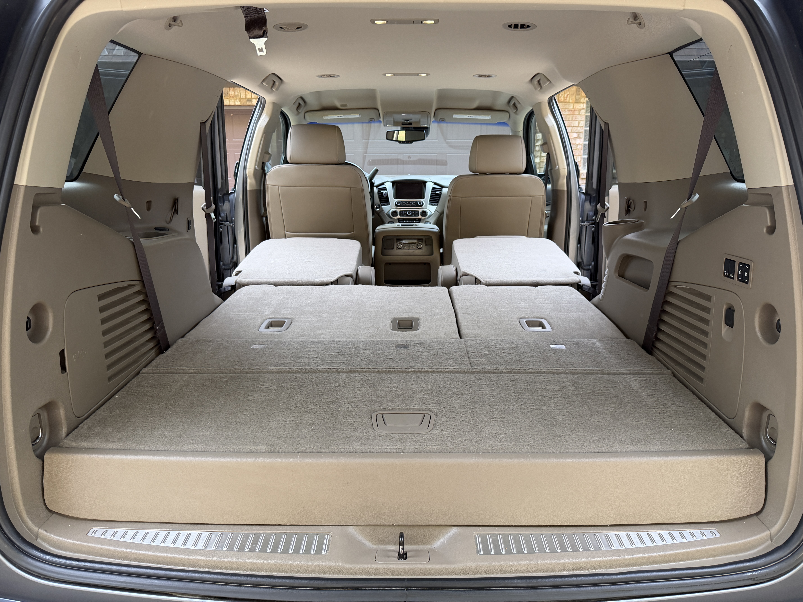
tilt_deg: -13.3
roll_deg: -1.3
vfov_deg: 56.8
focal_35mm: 24
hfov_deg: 71.6
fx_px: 557
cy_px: 301
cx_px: 402
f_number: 1.78
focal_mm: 6.76
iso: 200
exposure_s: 1/107
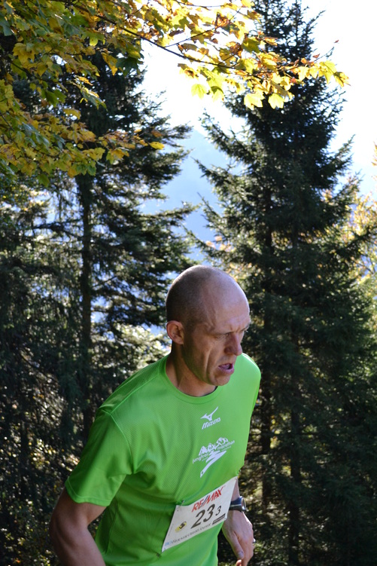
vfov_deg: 41.1
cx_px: 188
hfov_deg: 28.1
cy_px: 283
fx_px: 754
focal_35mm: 48
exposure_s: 1/500
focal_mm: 32
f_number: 4.8
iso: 720
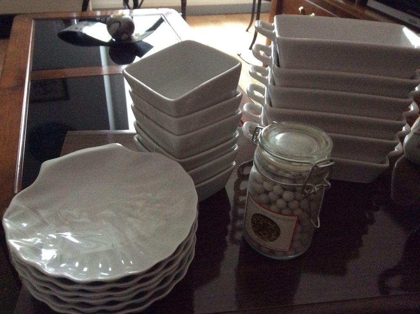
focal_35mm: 32
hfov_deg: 56.9
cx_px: 210
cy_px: 157
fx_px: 388
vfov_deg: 44.1
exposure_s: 1/17
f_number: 2.4
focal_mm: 3.3
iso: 320
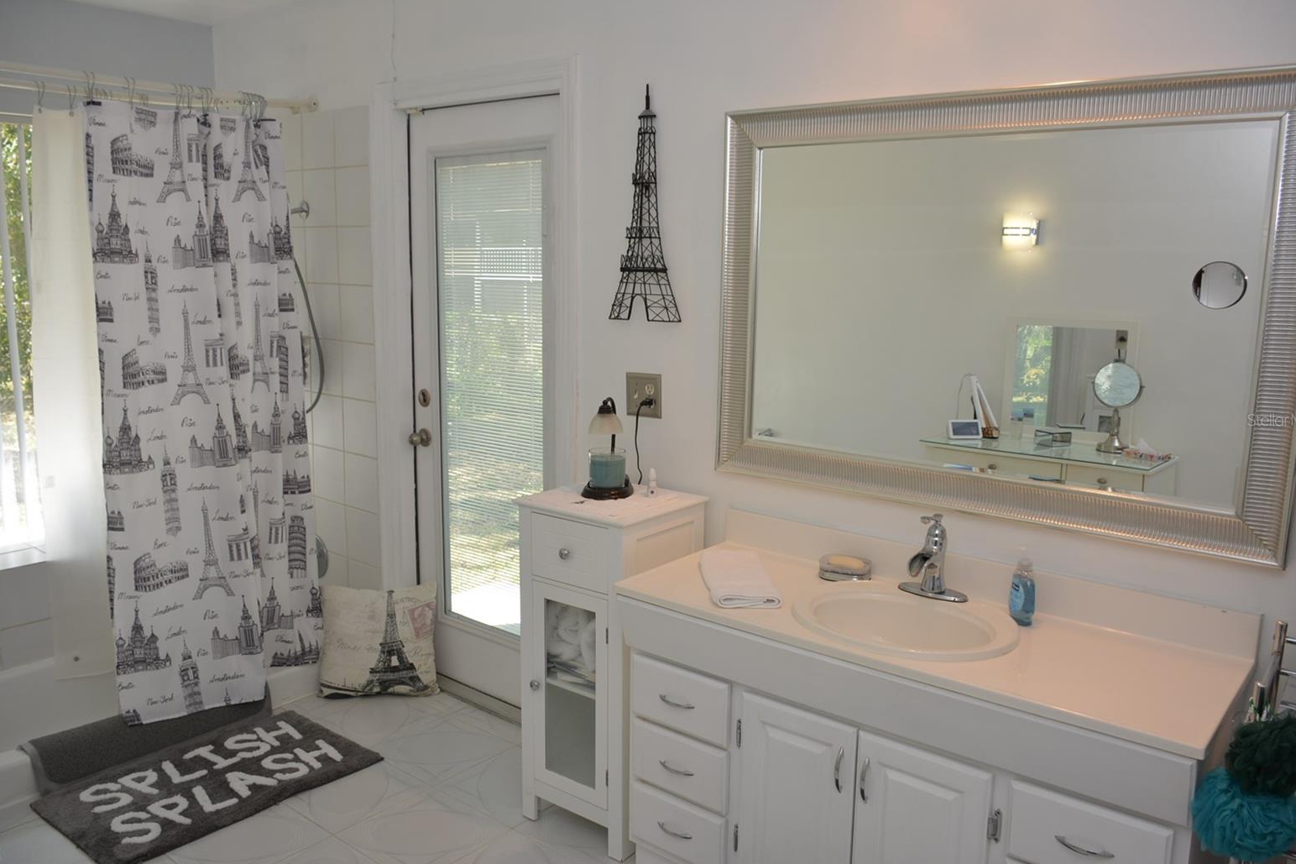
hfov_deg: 65.5
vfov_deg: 46.4
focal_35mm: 28
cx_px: 651
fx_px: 1008
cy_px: 419
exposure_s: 1/100
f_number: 5
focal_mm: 18
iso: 200
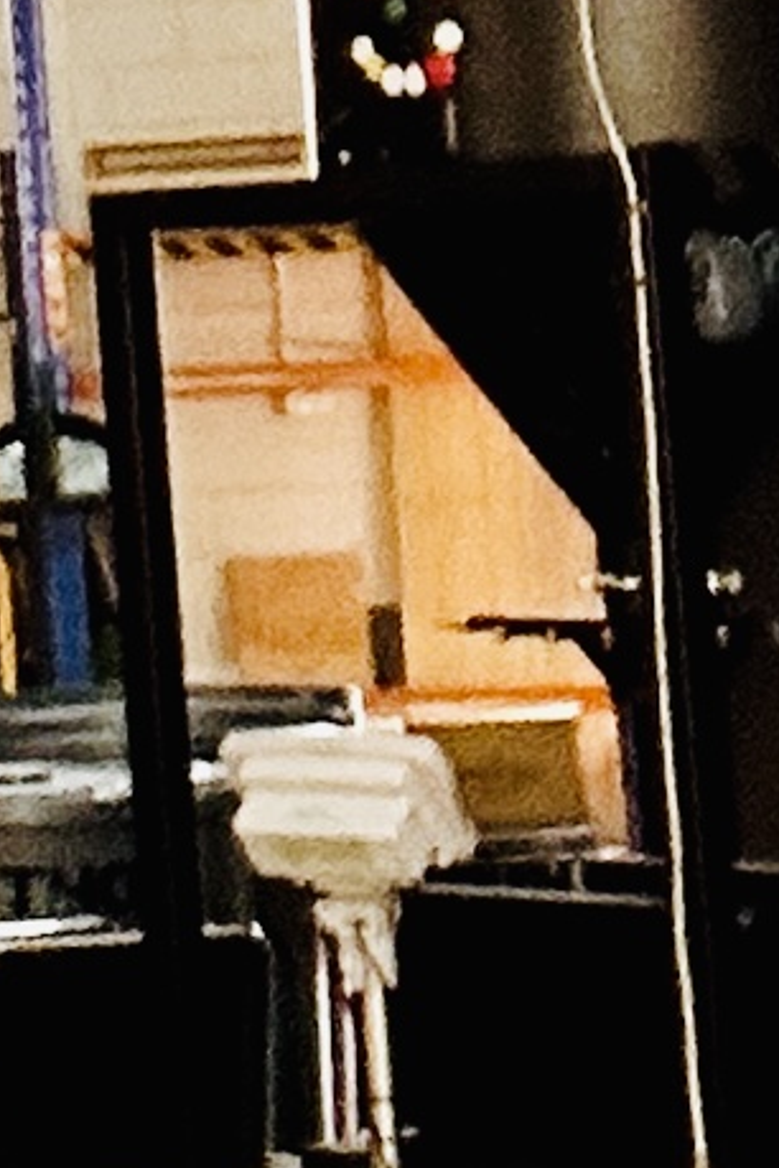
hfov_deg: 6.1
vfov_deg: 9.7
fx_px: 6816
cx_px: -1352
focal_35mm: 210
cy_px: -53
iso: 125
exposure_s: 1/50
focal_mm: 2.69
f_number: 1.9
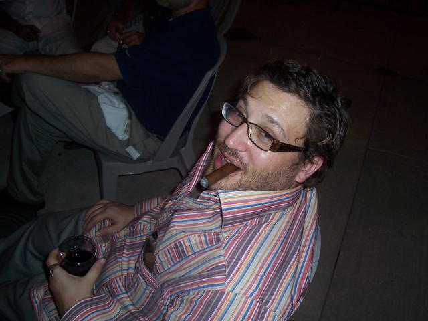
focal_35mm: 34
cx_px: 214
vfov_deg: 41.8
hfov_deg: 54.0
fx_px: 420
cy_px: 160
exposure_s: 1/60
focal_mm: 5.6
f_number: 2.7
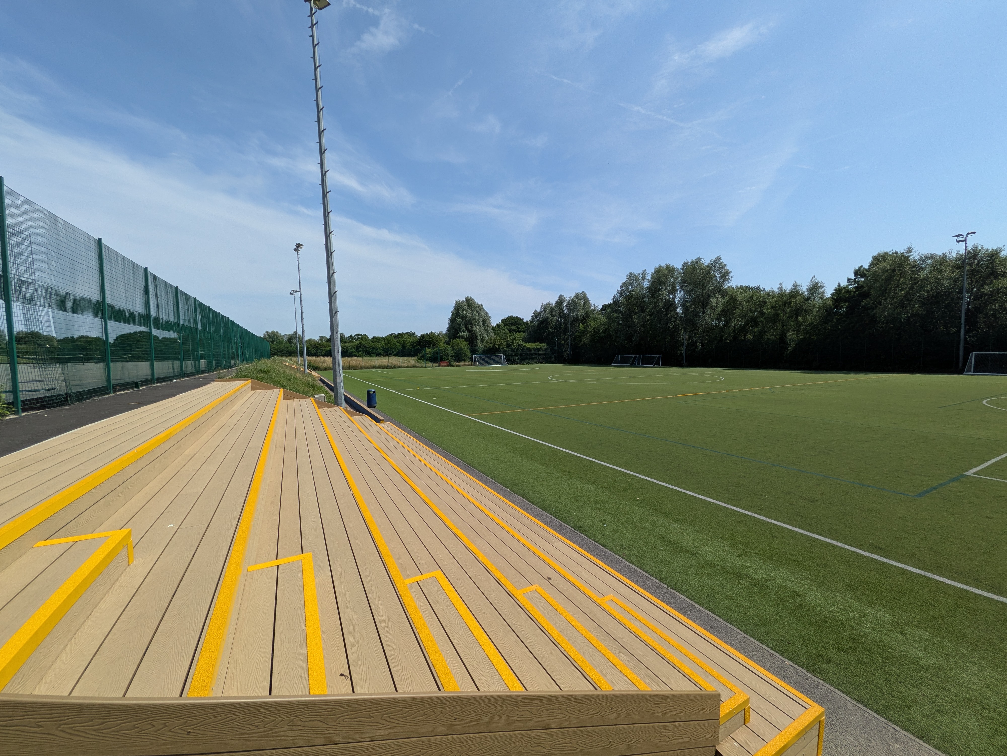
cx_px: 504
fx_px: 407
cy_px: 378
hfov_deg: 102.1
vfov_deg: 85.7
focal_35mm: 14
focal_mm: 1.85
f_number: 2.2
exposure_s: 1/2137
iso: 55
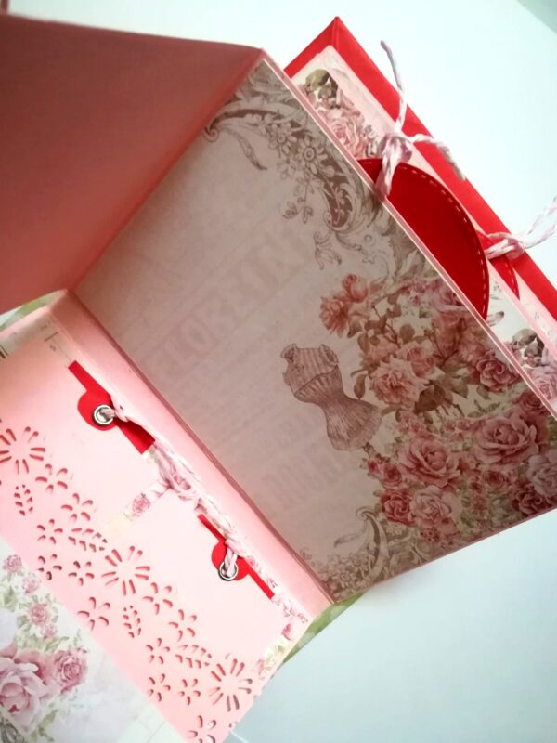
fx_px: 558
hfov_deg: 53.1
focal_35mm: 26
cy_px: 372
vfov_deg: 67.3
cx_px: 278
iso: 500
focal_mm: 3.83
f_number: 2.2
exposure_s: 1/20
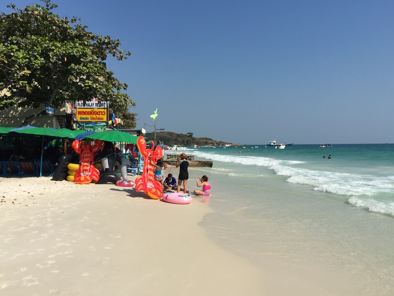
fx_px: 341
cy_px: 146
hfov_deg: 60.0
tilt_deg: -0.6
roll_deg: -0.7
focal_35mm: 30
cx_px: 199
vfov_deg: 46.8
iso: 32
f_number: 2.2
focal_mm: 4.15
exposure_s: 1/3300
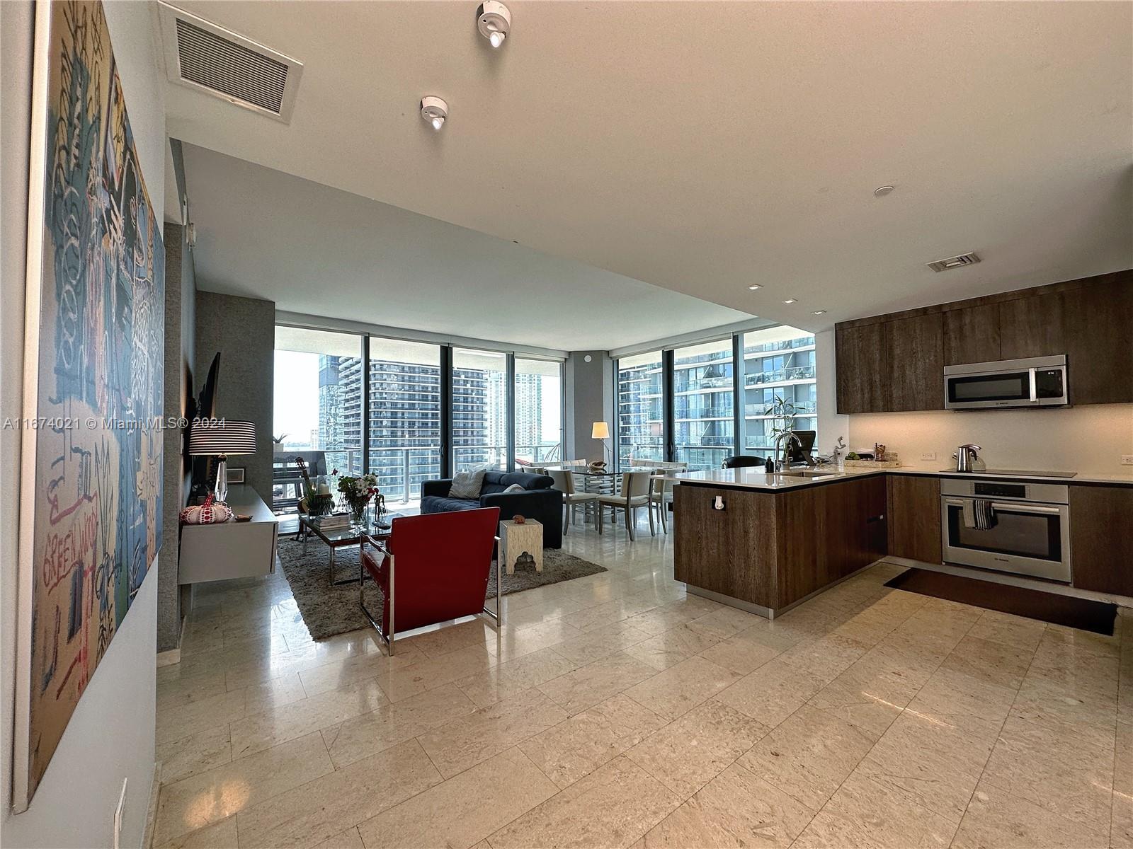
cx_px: 566
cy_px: 424
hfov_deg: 102.1
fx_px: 458
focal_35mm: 14
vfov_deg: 85.7
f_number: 2.2
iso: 50
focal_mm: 2.22
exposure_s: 1/120
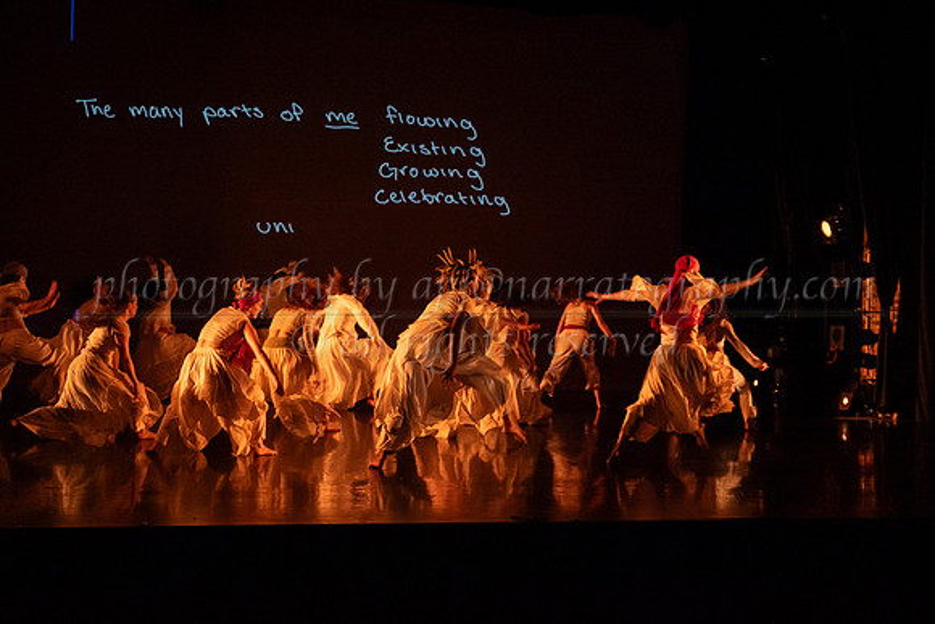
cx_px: 468
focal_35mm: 45
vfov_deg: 30.1
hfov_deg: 43.8
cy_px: 312
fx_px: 1162
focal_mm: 43
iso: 4000
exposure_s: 1/200
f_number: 3.5
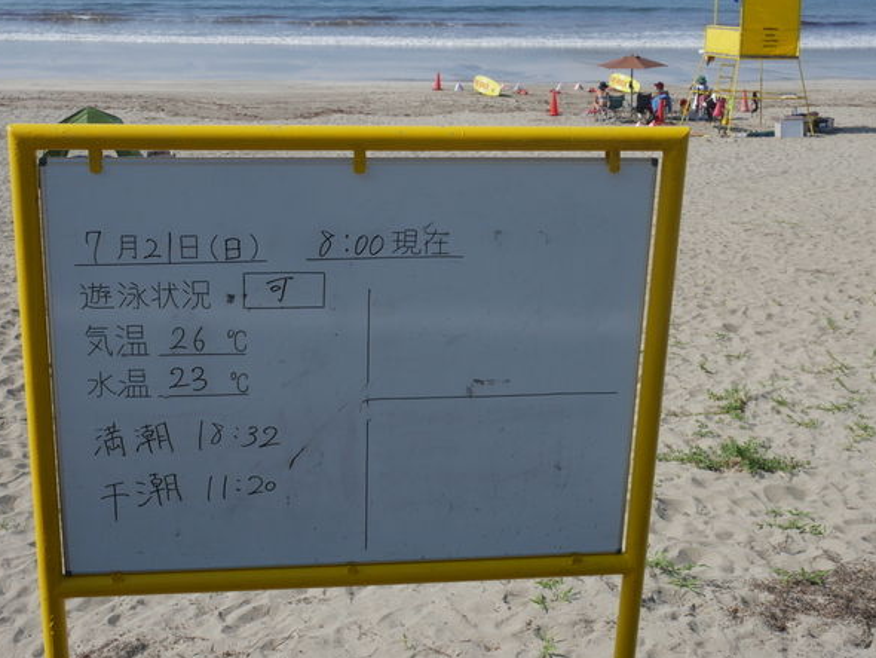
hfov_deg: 40.4
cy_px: 214
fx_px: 1190
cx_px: 418
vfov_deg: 30.6
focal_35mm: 47
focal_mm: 17
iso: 200
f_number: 11
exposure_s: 1/320
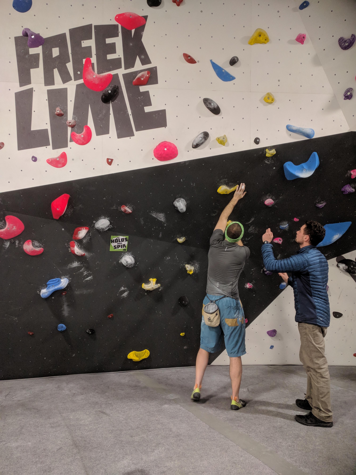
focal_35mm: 26
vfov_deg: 67.3
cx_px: 178
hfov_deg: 53.1
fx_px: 357
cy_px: 238
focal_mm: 4.67
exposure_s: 1/44
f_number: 2
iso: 629
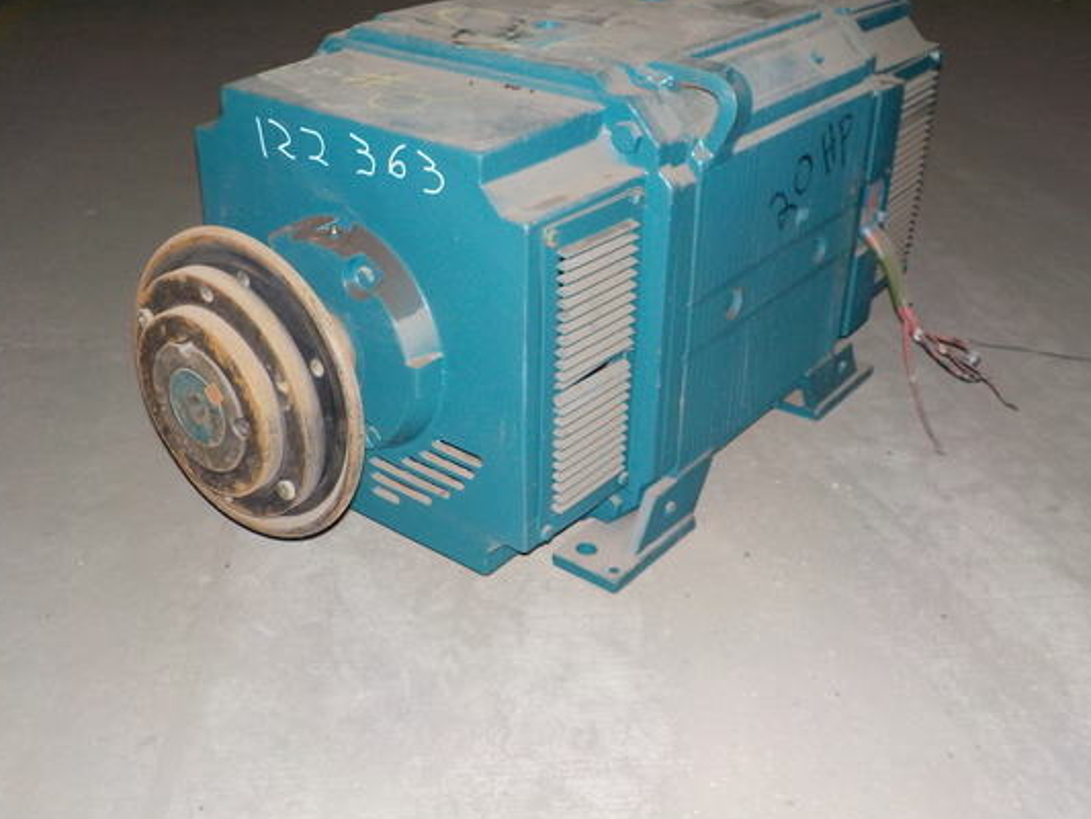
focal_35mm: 36
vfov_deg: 39.7
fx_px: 1135
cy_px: 385
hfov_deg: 51.3
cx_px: 563
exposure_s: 1/30
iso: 200
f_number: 3.3
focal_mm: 4.1
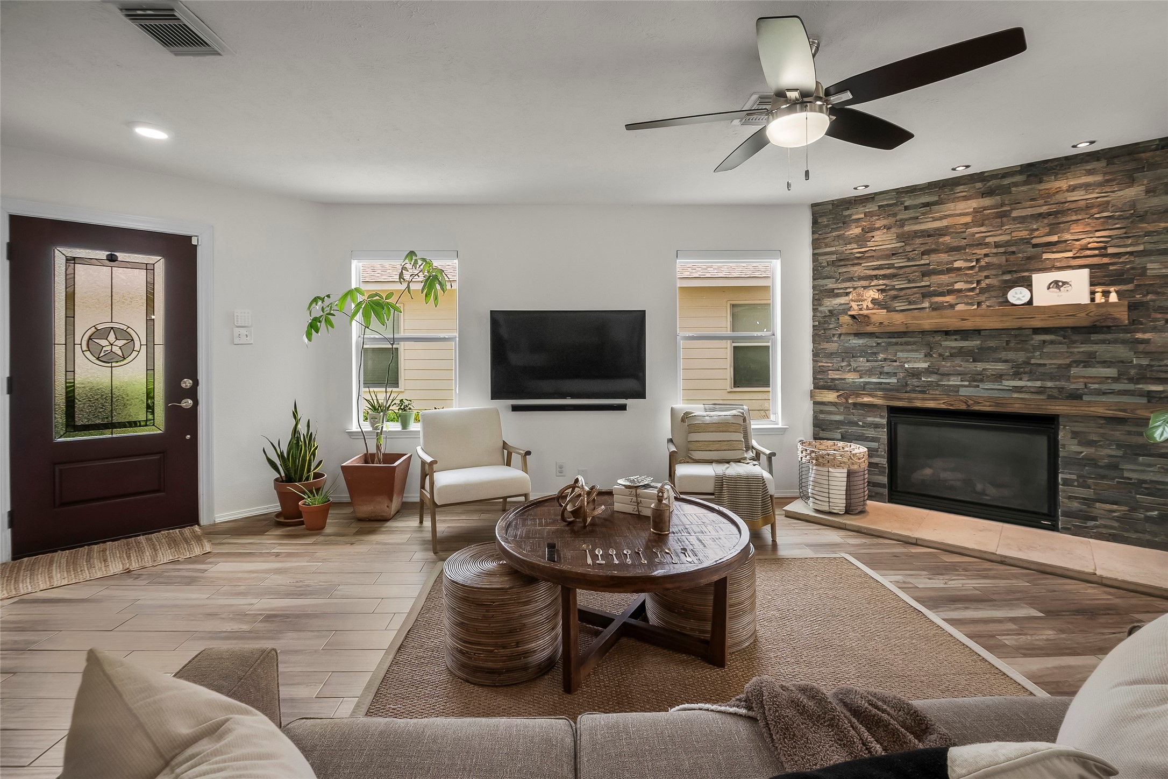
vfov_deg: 77.3
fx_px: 487
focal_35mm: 15
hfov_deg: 100.4
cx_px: 584
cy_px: 390
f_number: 8
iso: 100
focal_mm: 10
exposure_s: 1/2.5
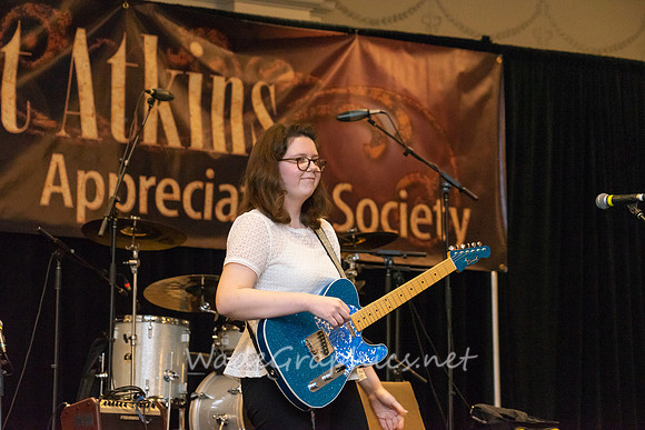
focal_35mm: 128
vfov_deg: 10.7
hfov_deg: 16.0
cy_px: 215
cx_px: 322
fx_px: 2294
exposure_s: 1/200
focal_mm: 128
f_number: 6.3
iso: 4000
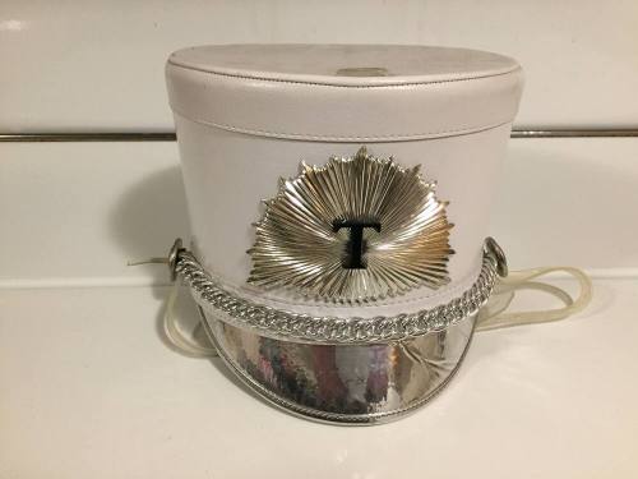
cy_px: 240
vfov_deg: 48.2
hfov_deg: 61.7
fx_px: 534
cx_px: 319
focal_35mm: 29
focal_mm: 4.15
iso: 160
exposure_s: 1/30
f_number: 2.2
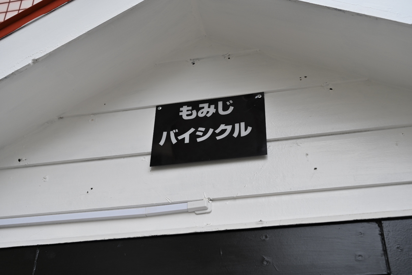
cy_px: 138
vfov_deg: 30.5
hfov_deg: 44.5
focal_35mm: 44
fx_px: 504
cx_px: 206
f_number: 5
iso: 100
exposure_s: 1/400
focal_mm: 44
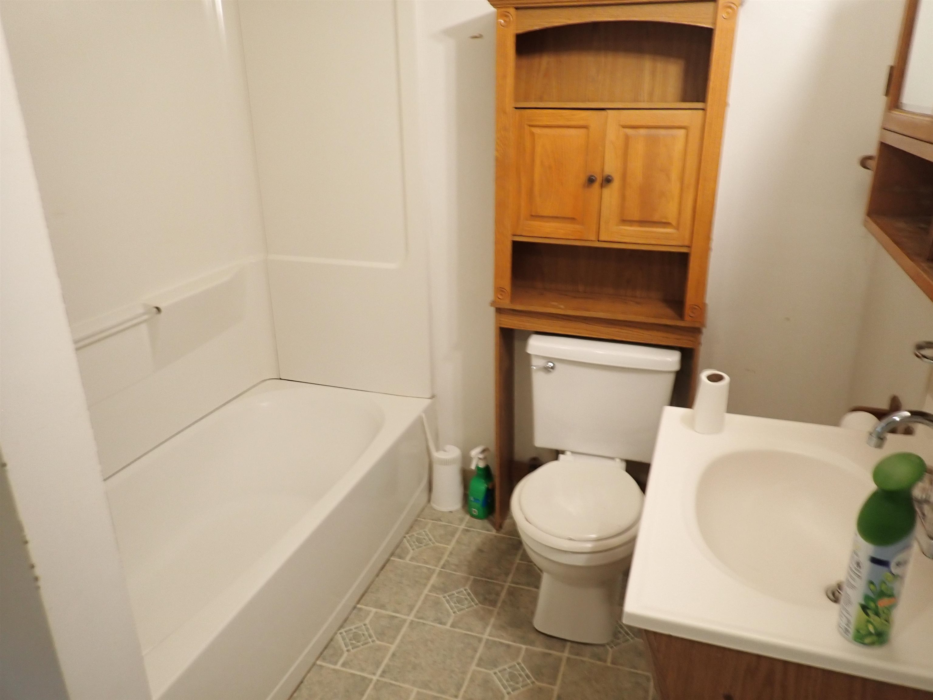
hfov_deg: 69.4
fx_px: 674
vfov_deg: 54.9
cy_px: 350
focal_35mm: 25
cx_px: 466
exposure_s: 1/40
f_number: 2
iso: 200
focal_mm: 4.5
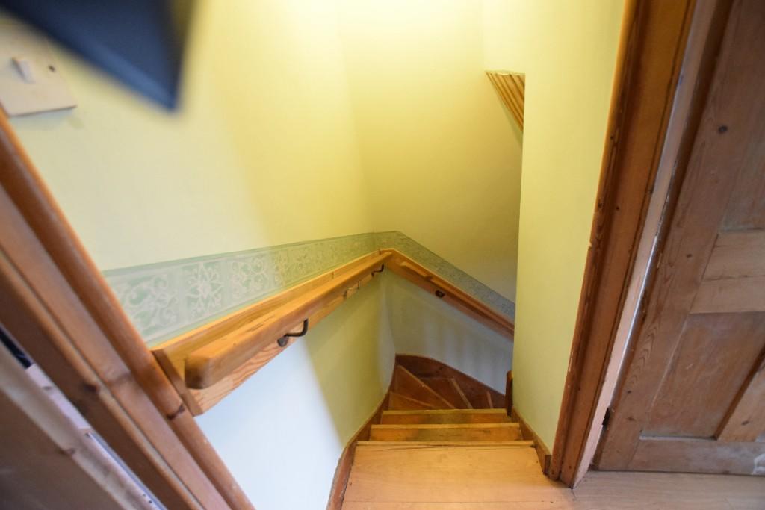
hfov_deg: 100.4
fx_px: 319
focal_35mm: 15
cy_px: 255
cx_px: 382
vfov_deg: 77.3
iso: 3200
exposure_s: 1/40
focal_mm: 10
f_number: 3.5
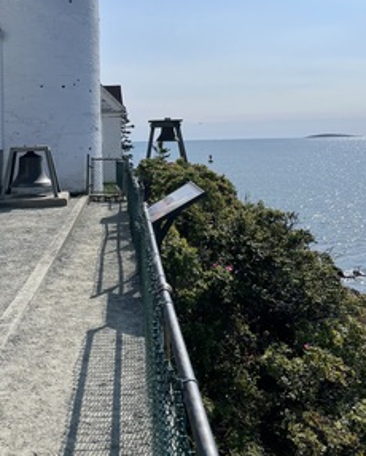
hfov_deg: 32.4
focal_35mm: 46
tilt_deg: +1.6
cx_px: 115
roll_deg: +1.9
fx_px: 622
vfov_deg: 39.6
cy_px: 137
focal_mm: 4.2
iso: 32
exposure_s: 1/9804
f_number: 1.6
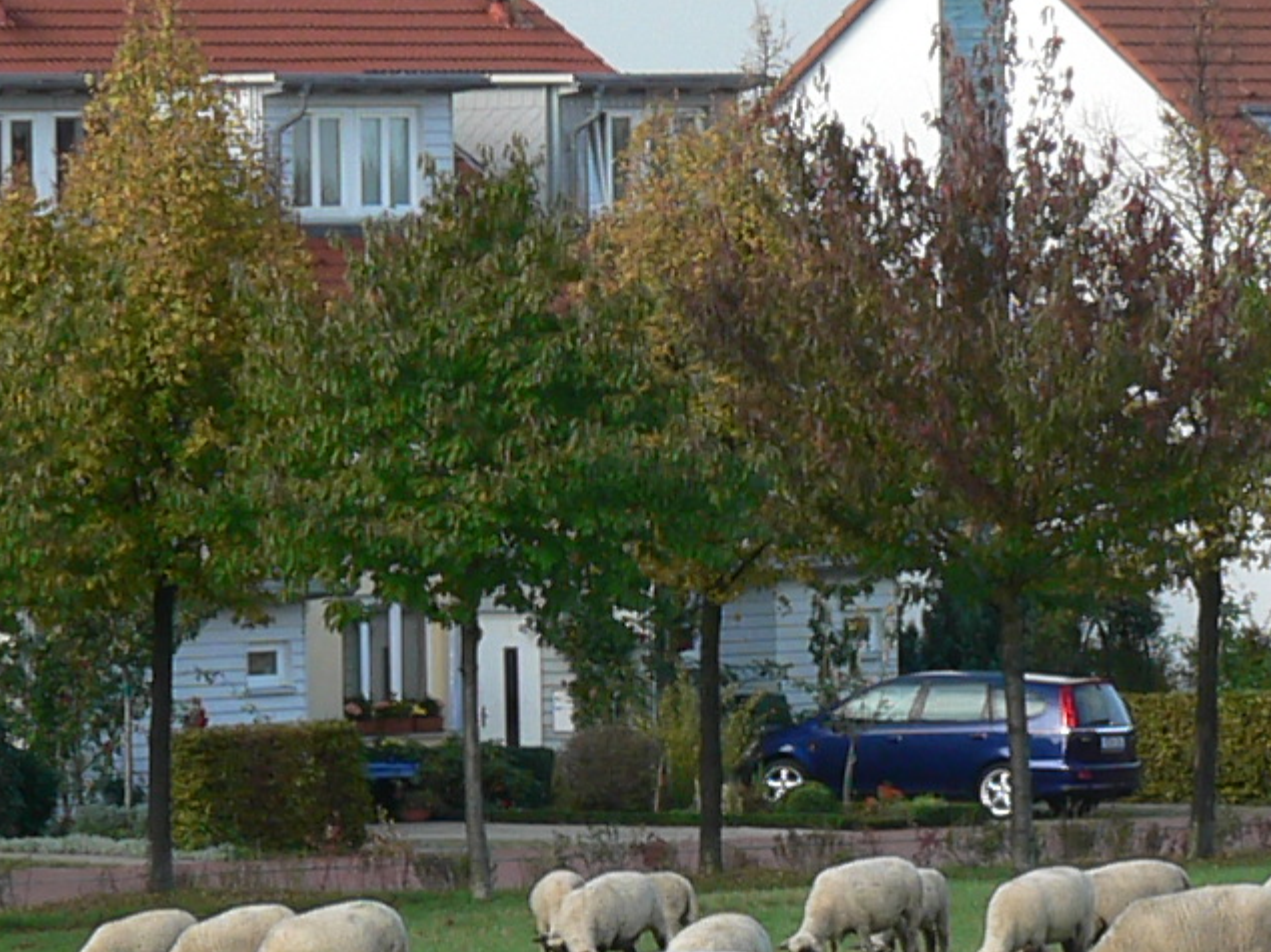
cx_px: 781
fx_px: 15712
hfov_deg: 4.6
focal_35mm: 428
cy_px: 846
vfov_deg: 3.5
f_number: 4
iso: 64
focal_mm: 20.3
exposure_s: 1/200
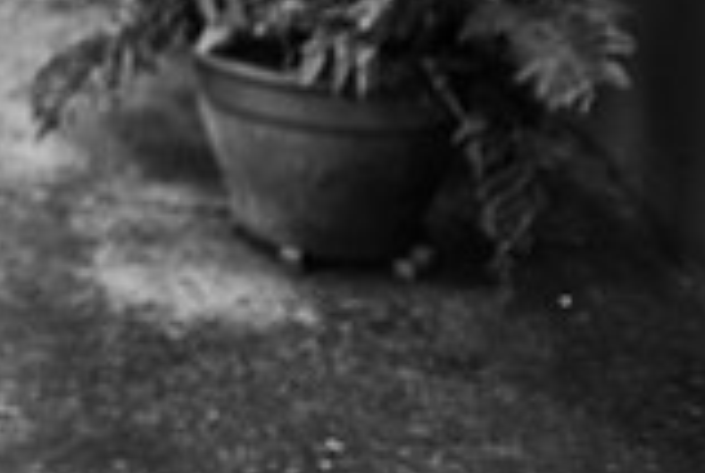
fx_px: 1727
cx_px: -491
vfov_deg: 14.4
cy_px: -274
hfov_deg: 18.8
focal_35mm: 88
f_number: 2
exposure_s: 1/320
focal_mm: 24
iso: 160
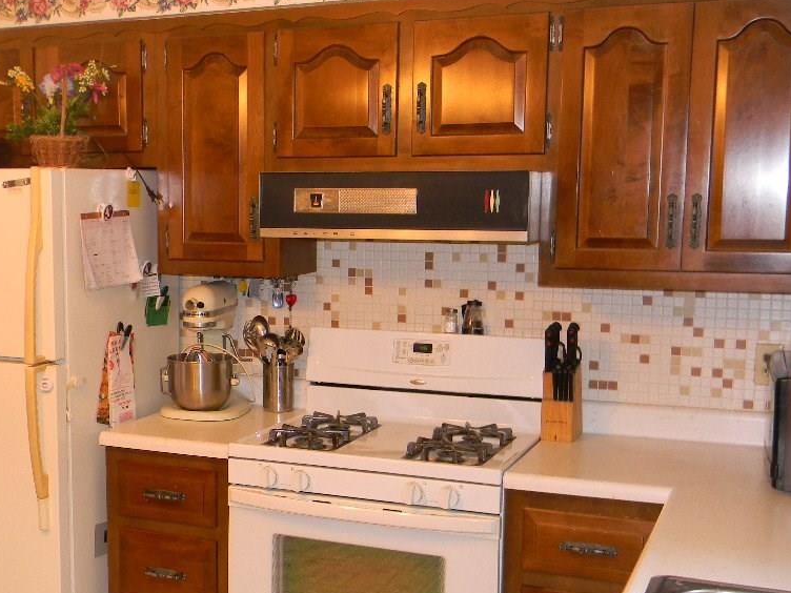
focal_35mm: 49
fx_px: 1120
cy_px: 356
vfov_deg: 29.6
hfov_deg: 38.5
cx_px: 272
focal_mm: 6.4
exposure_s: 1/30
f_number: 3.7
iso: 200
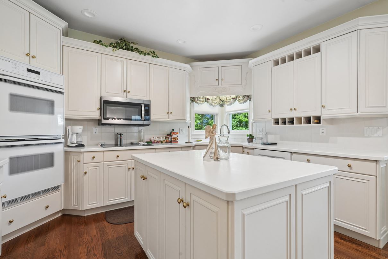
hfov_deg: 93.3
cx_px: 195
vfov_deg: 70.4
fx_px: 183
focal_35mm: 17
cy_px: 127
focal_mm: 16
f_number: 10
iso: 400
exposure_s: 1/10
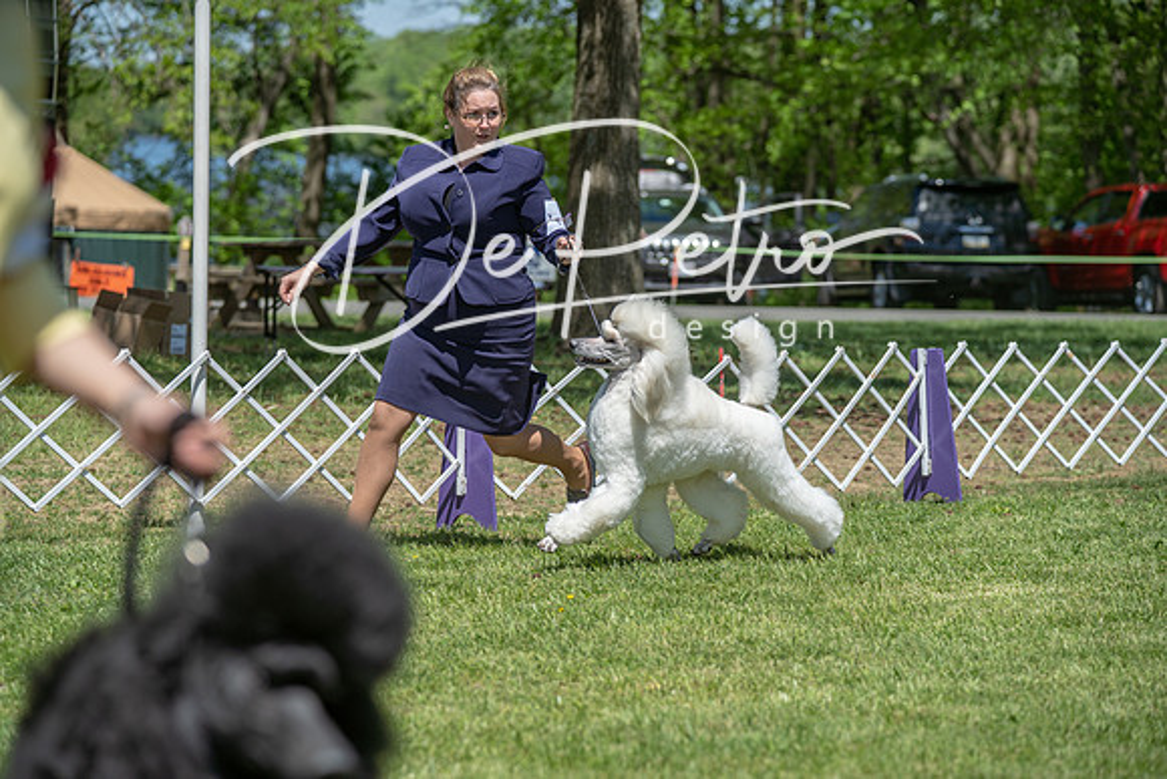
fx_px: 4377
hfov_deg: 15.2
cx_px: 584
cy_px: 390
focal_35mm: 135
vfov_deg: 10.2
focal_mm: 135
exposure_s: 1/1000
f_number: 5
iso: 200
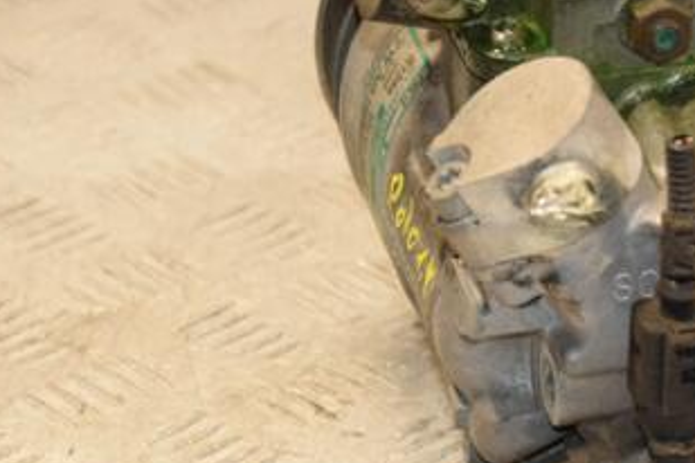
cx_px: 576
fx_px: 3938
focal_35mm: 204
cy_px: 263
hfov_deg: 10.1
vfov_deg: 6.7
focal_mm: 70
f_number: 5.6
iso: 800
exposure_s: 1/200
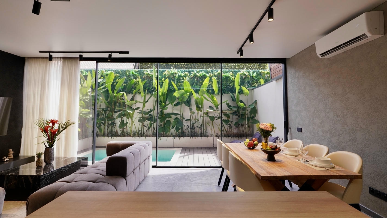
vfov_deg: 62.3
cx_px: 196
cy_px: 103
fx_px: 180
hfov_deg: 94.2
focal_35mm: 18
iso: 400
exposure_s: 1/160
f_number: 4
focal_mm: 11
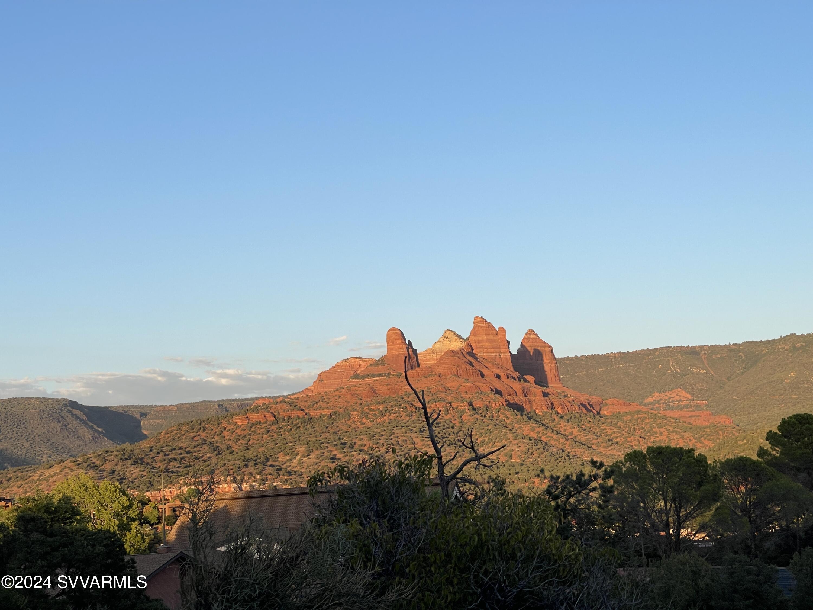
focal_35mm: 64
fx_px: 1503
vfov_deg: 22.9
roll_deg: +3.5
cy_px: 305
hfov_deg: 30.3
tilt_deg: +6.9
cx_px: 406
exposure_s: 1/492
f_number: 2.2
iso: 20
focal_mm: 7.5
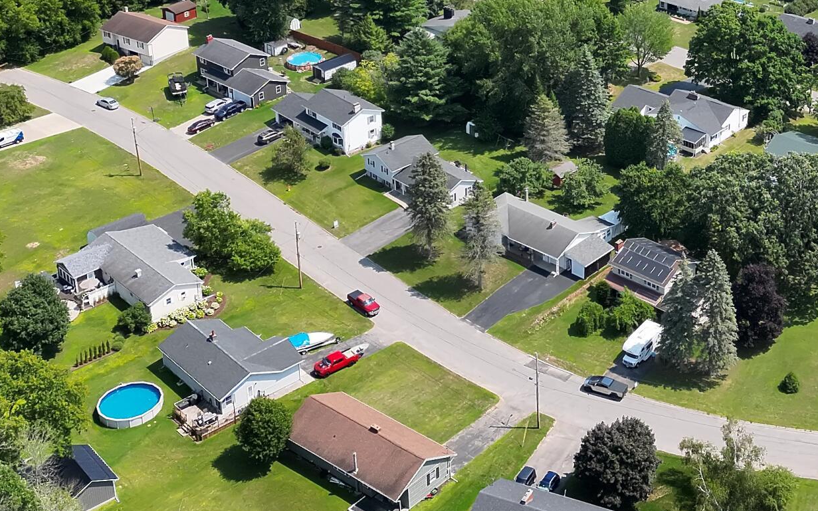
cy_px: -19
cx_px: 653
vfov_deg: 20.2
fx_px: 1382
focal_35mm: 62
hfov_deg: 32.1
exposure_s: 1/4000
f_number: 1.7
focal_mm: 6.72
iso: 190
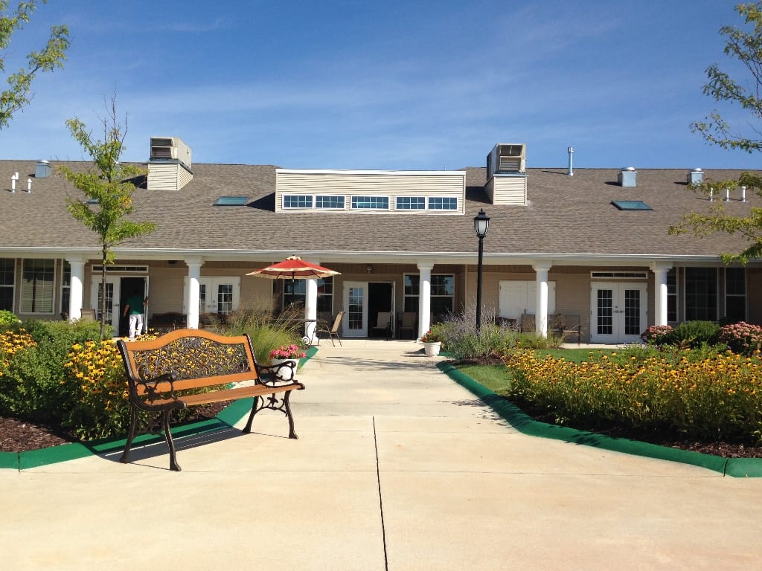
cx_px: 381
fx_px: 726
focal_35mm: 33
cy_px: 286
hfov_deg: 55.4
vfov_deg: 42.9
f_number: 2.4
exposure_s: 1/2088
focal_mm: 4.12
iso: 50
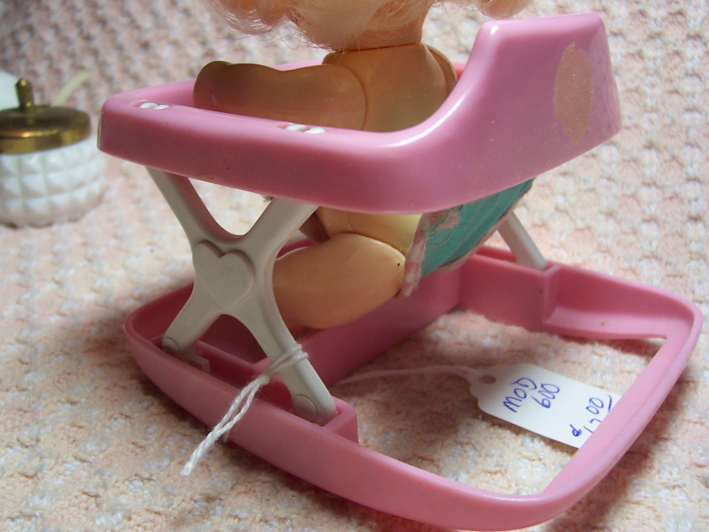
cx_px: 354
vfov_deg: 38.7
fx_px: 758
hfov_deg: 50.1
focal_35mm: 37
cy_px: 266
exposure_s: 1/45
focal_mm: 5.6
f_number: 2.8
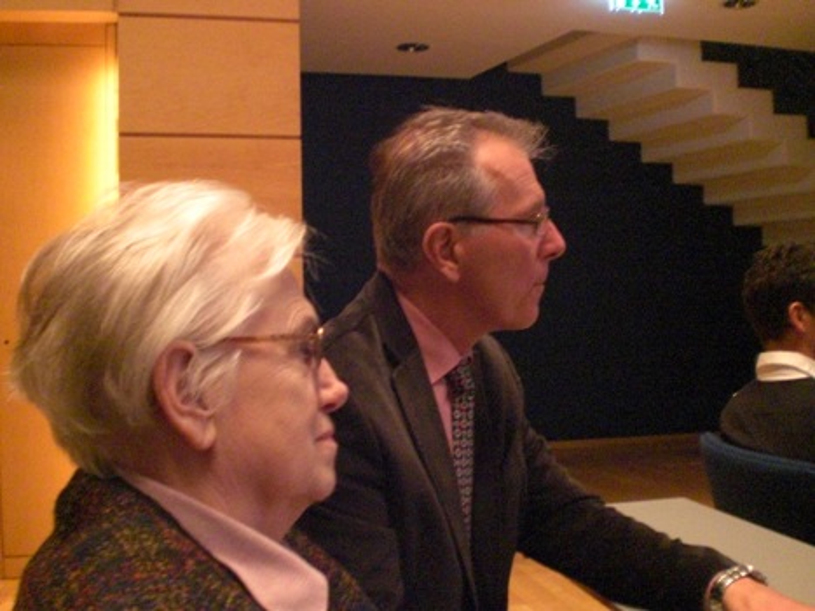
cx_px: 408
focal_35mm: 38
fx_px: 894
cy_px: 306
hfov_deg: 49.0
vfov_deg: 37.7
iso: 800
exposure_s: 1/8
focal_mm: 6.3
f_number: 3.1
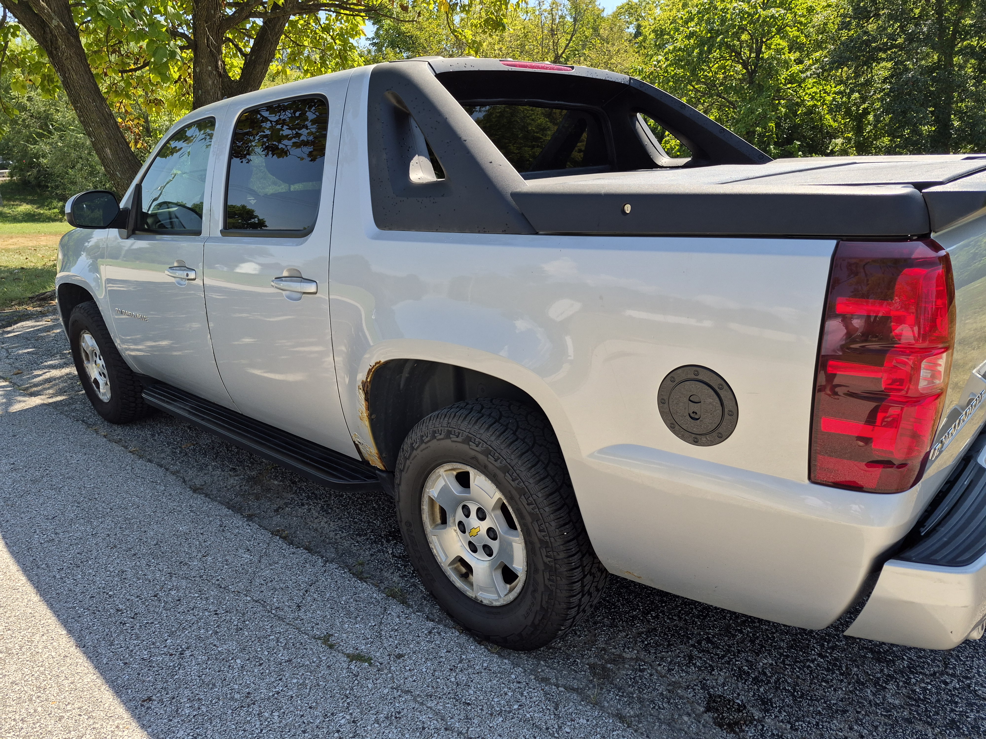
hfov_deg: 73.9
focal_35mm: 23
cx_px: 493
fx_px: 655
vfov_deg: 58.9
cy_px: 370
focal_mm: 5.4
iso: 80
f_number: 1.8
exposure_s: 1/2256
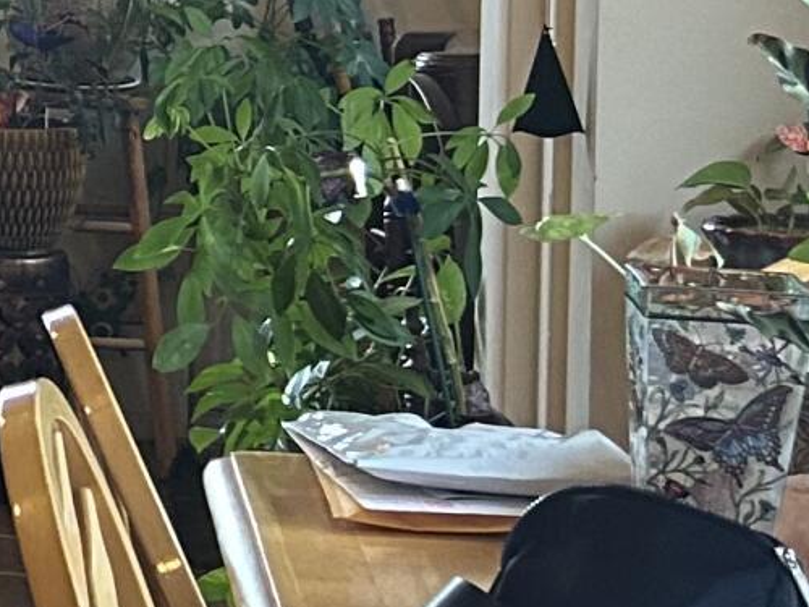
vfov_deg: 9.5
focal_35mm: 156
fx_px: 3646
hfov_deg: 11.3
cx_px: -877
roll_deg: +0.7
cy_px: 5
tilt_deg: -4.1
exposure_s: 1/60
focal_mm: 5.7
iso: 320
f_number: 1.5
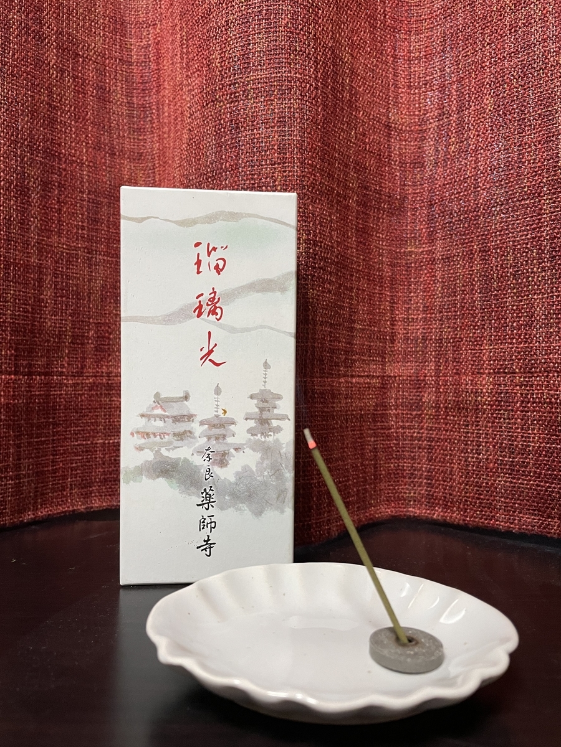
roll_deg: -0.1
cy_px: 374
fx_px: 562
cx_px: 280
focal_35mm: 26
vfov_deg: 67.3
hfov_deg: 53.1
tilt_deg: +0.0
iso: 500
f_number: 1.6
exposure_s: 1/33
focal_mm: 4.2
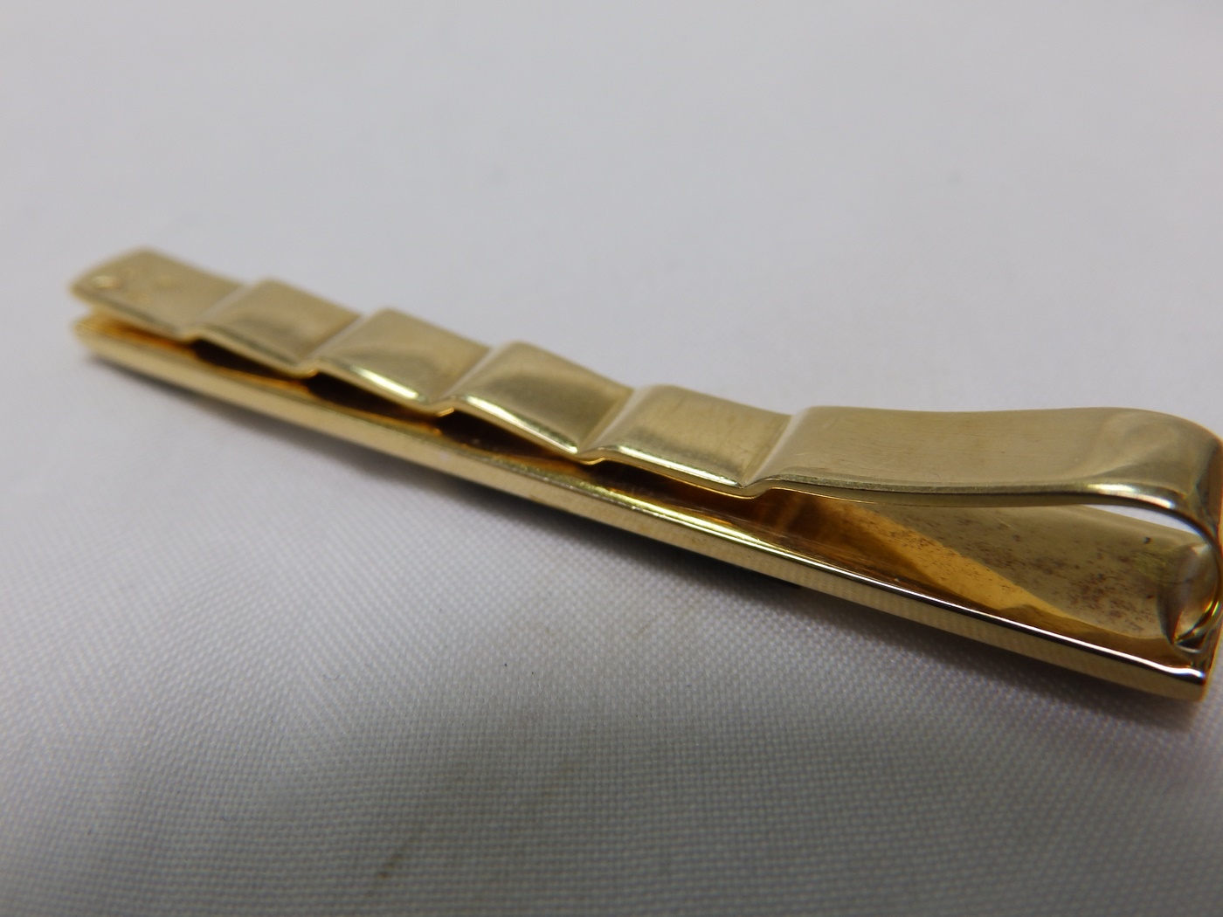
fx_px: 1131
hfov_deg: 56.8
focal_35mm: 32
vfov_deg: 44.2
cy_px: 458
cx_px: 612
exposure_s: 1/30
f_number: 3.7
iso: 125
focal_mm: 5.7
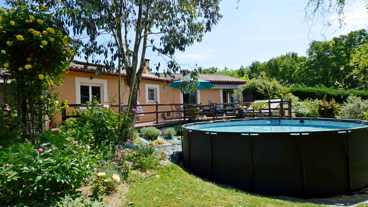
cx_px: 186
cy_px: 107
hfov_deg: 91.8
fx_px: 178
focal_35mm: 18
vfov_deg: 60.3
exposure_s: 1/200
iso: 100
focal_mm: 11.5
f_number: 7.1
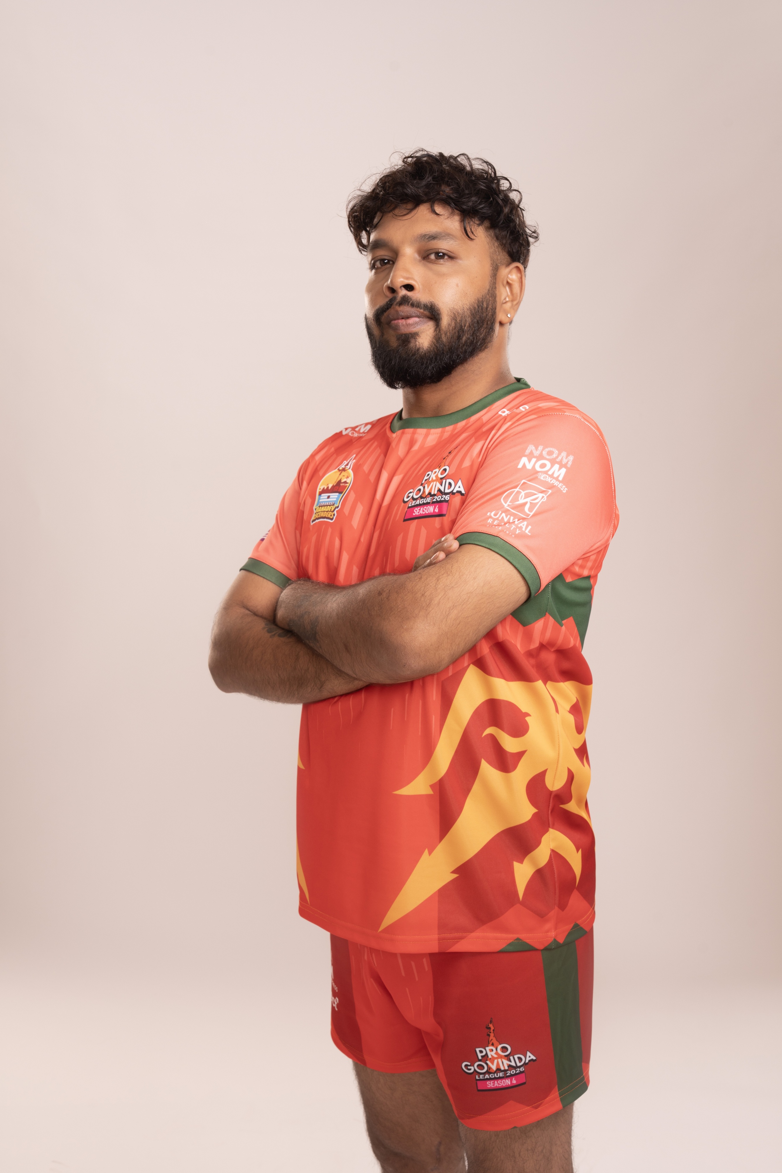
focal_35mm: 47
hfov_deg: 28.6
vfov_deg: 41.9
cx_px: 391
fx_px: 1531
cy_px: 586
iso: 200
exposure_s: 1/125
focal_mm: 47
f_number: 10
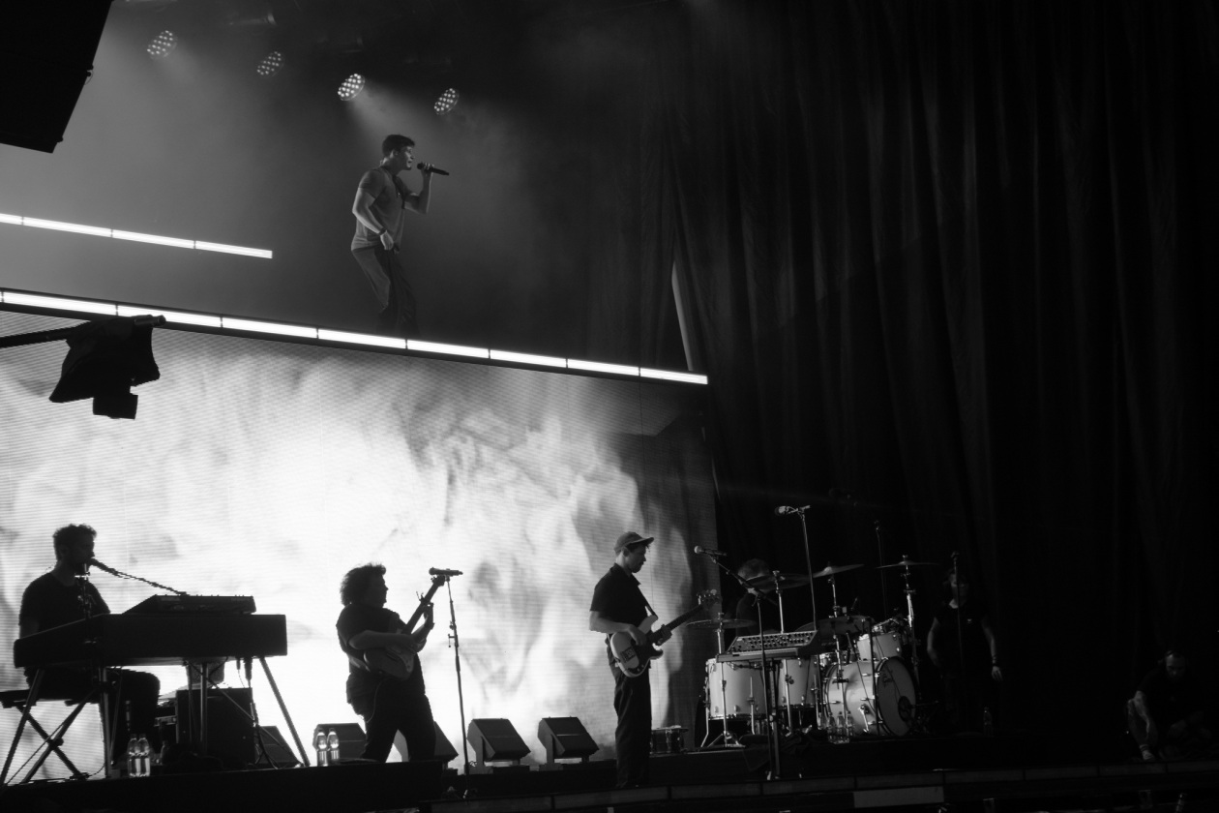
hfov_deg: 19.5
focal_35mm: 105
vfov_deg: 13.0
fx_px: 3555
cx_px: 610
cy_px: 406
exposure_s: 1/125
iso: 400
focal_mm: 70
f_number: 5.6
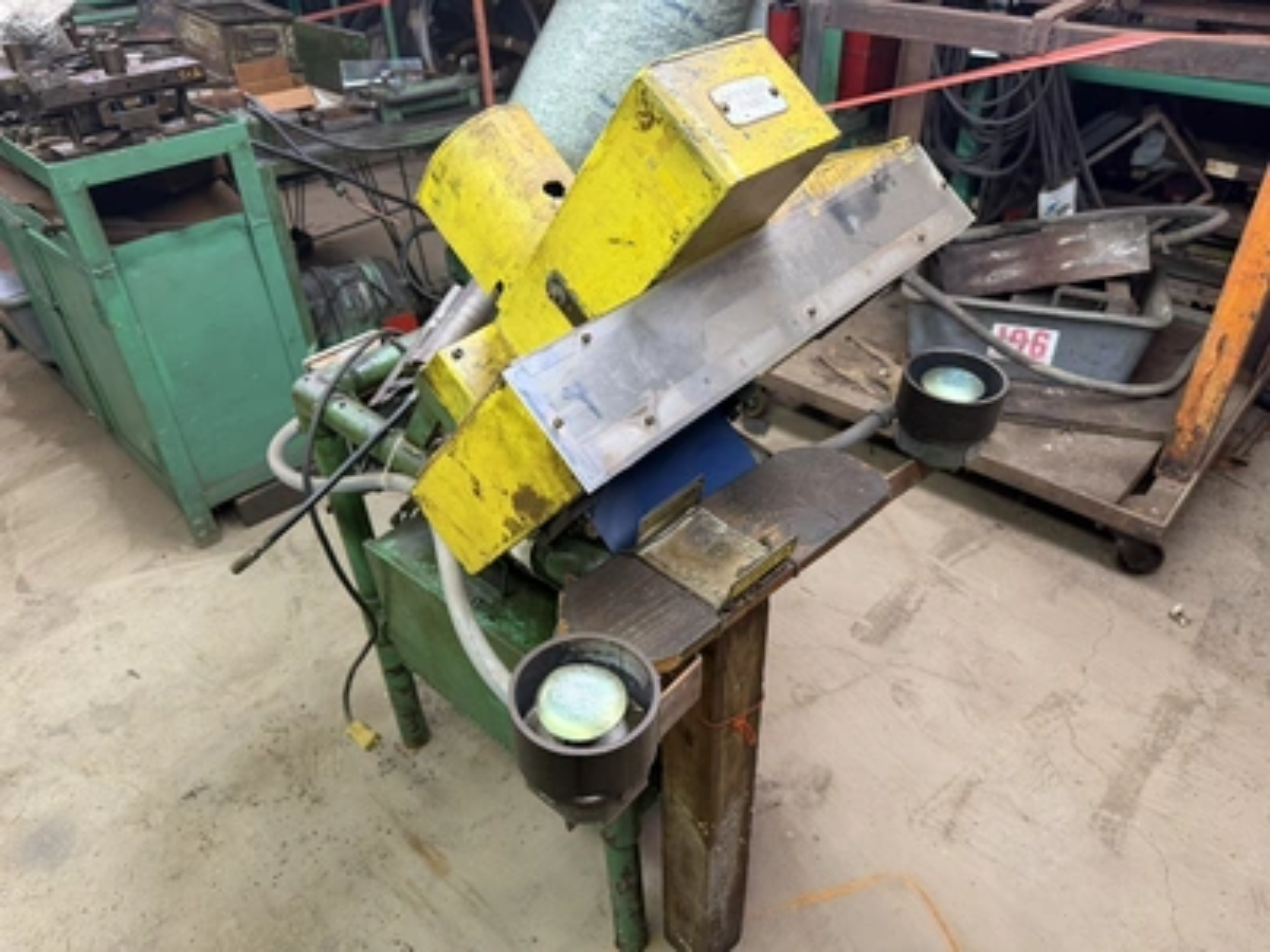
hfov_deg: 71.6
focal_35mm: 24
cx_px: 635
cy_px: 476
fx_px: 881
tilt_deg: -36.5
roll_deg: +3.3
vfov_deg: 56.8
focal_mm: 6.76
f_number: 1.78
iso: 250
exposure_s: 1/60
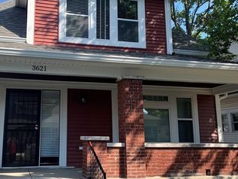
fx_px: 282
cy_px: 85
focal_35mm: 41
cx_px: 80
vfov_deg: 35.1
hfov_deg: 45.1
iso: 25
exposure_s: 1/570
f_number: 1.8
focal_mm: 4.25
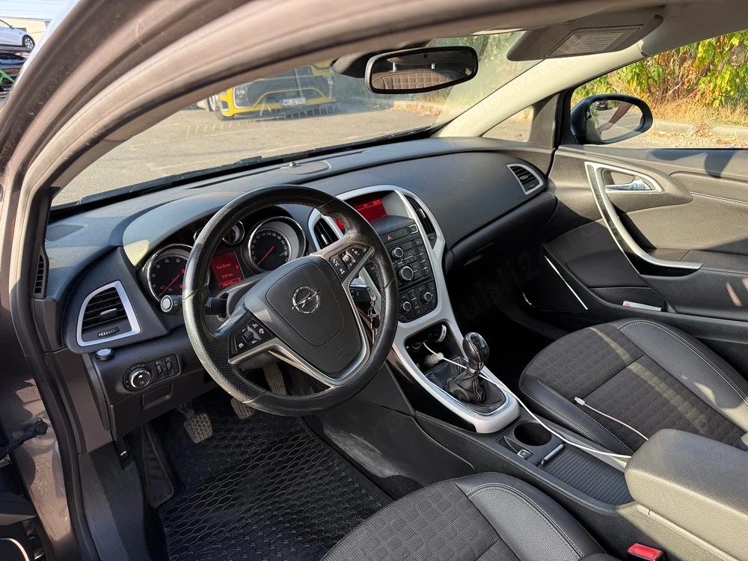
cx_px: 374
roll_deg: +4.2
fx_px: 519
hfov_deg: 71.6
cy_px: 280
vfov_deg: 56.8
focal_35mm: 24
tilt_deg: -23.2
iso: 80
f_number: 1.78
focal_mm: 6.76
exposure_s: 1/258
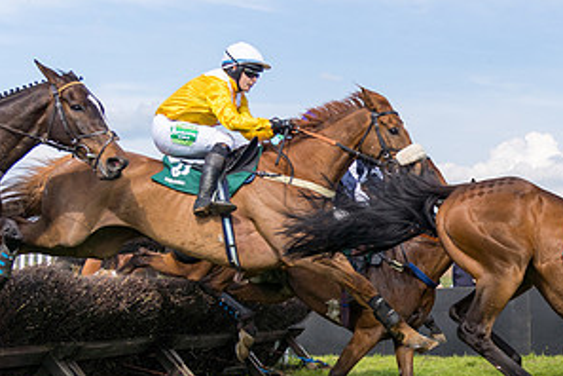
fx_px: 1048
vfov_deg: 20.1
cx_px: 631
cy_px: 290
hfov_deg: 27.4
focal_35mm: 67
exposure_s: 1/3200
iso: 320
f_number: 4
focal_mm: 24
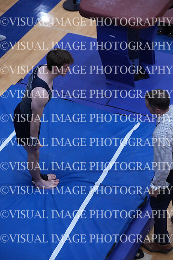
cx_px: 86
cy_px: 130
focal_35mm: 96
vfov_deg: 21.2
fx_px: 692
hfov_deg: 14.3
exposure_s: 1/1000
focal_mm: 96
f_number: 4
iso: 10000
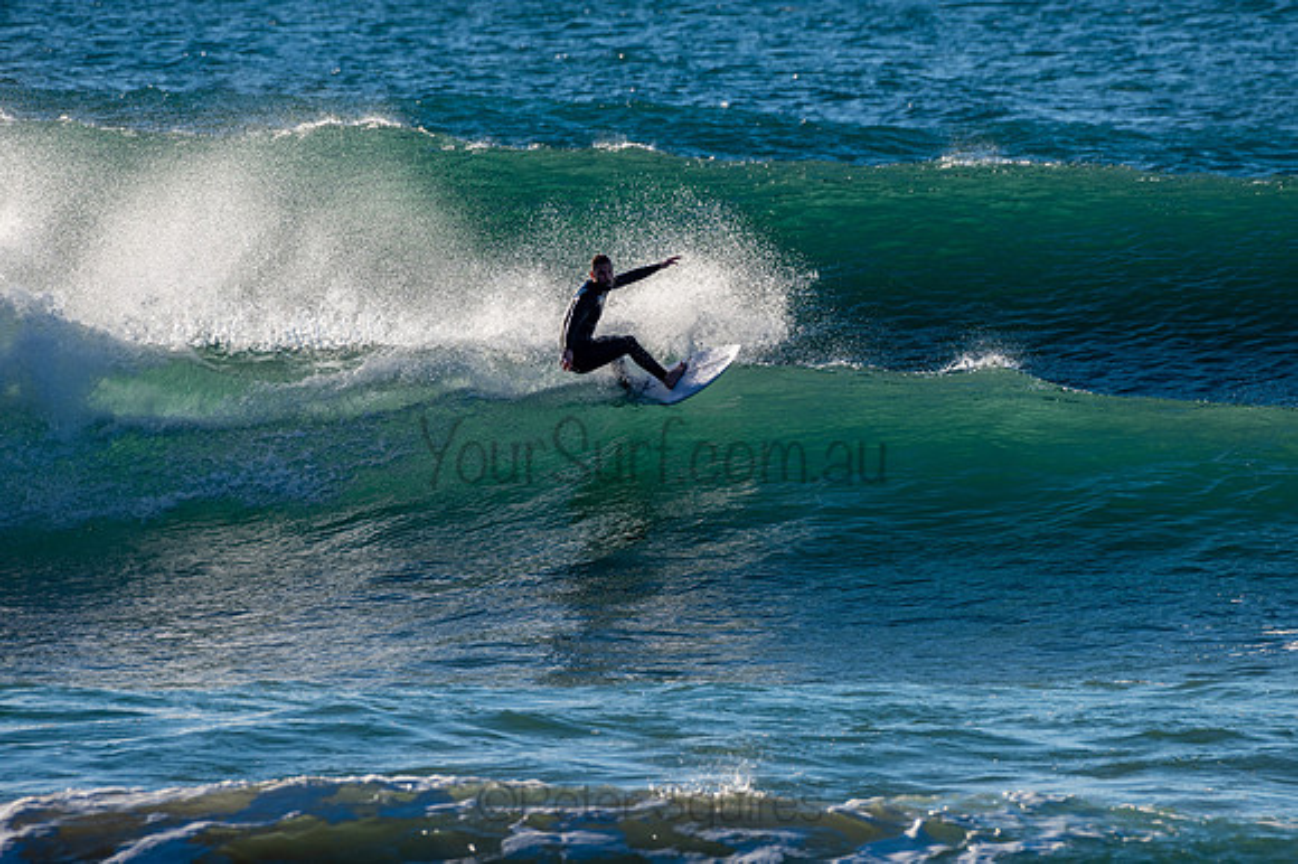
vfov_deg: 2.2
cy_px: 432
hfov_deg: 3.4
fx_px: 22080
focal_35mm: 613
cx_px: 649
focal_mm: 500
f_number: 9
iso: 64
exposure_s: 1/320
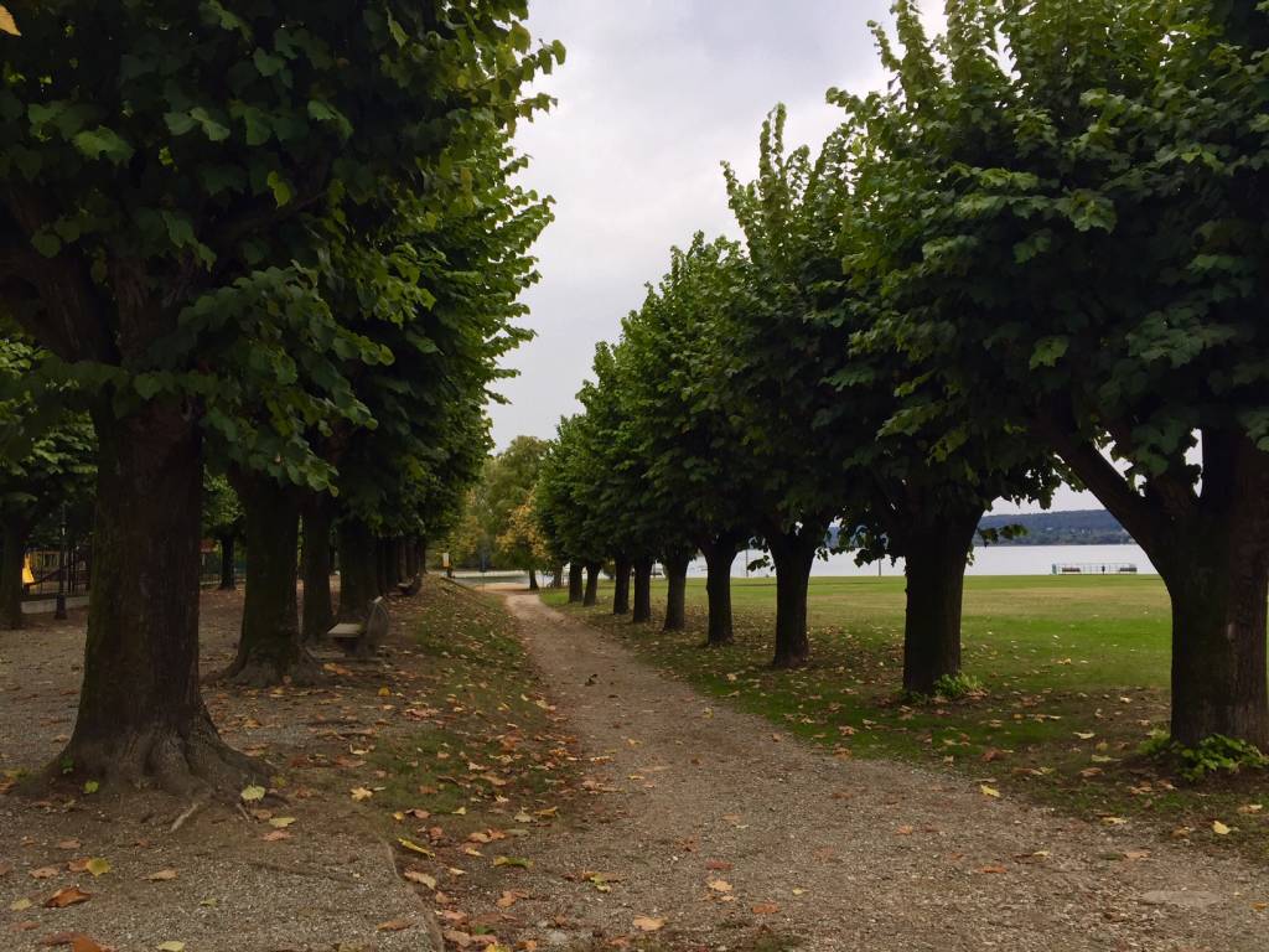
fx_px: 1063
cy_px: 476
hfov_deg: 61.7
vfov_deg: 48.2
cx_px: 634
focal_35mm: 29
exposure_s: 1/321
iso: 32
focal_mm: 4.15
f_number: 2.2
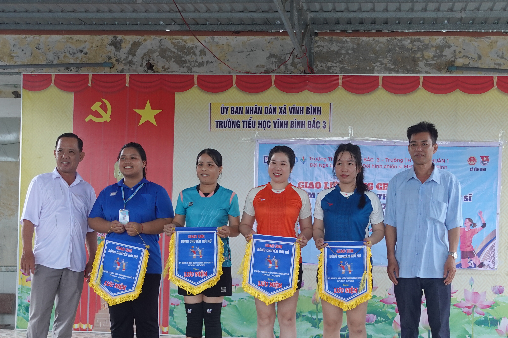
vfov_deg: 20.6
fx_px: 917
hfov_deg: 30.9
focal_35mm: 65
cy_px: 278
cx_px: 277
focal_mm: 14.68
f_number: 2.8
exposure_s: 1/60
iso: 250
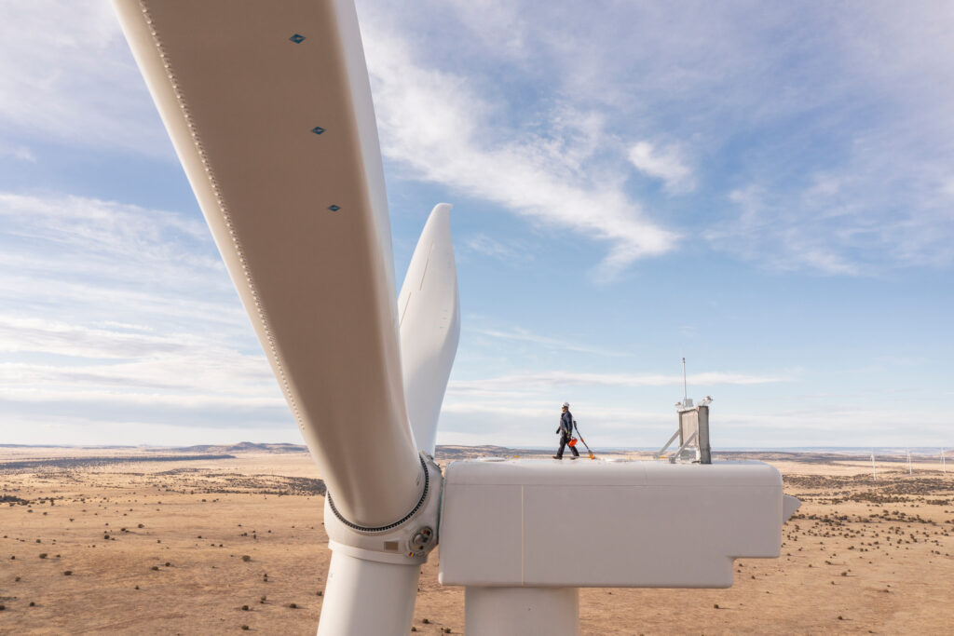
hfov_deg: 65.5
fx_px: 742
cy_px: 318
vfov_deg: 46.4
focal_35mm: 28
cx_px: 477
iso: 100
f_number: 5
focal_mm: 10.26
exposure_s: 1/400
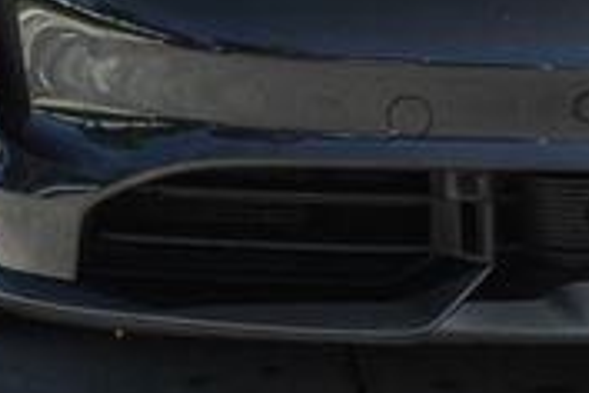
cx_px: 737
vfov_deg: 3.4
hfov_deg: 5.1
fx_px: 6528
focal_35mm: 399
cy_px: -147
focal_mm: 78
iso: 100
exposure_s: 1/100
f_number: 8
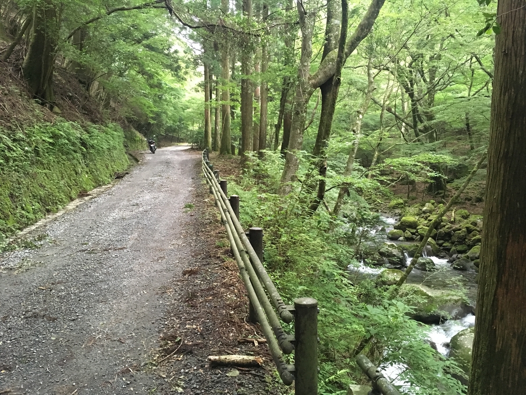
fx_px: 441
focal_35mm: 29
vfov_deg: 48.2
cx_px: 263
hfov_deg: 61.7
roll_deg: -0.7
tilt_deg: -3.9
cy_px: 198
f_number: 2.2
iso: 250
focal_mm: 4.15
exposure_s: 1/15
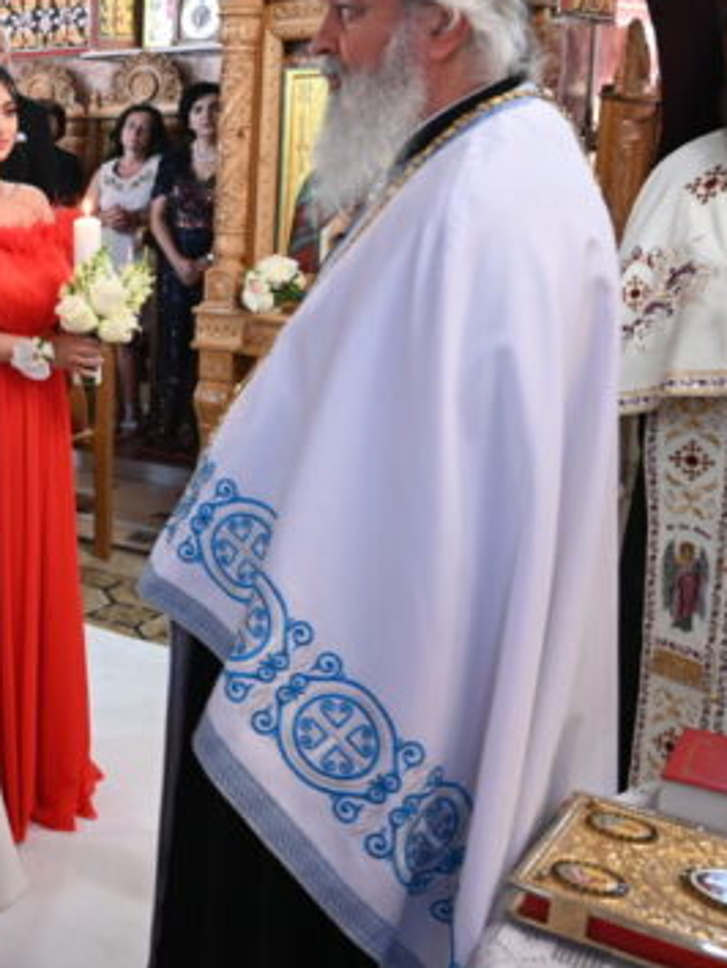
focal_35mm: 50
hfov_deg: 25.3
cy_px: 379
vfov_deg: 38.0
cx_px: -208
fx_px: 1398
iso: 2500
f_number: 4
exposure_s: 1/50
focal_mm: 24
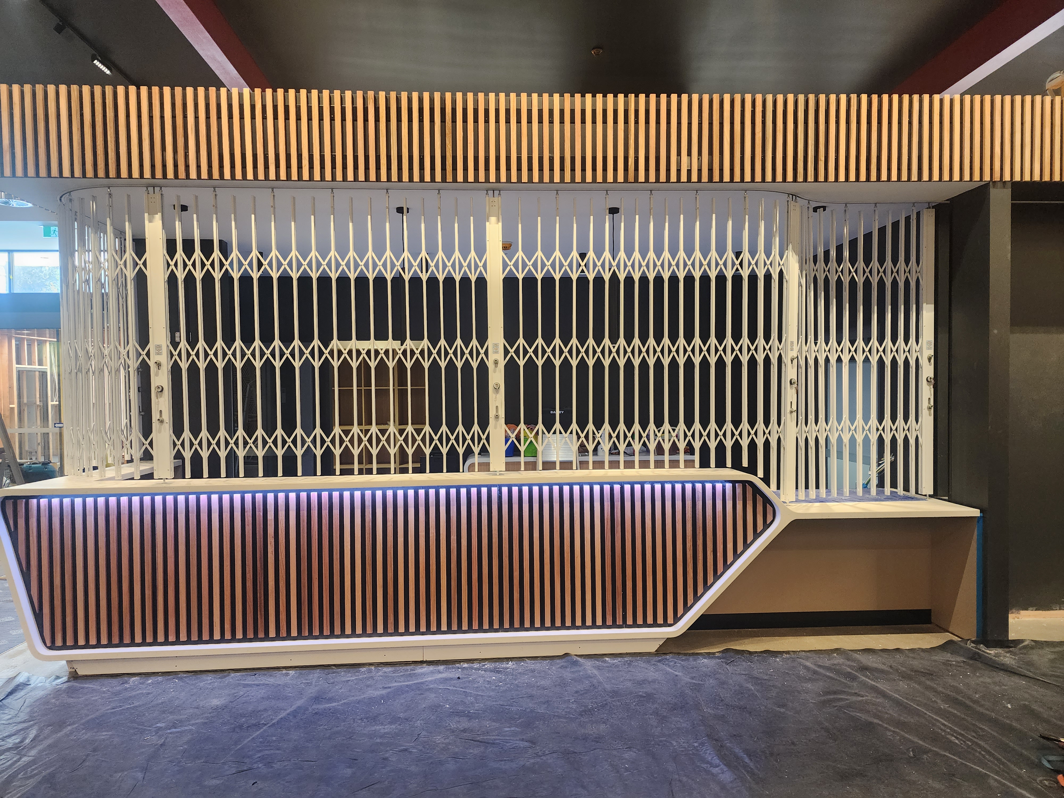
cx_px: 532
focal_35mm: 23
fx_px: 707
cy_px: 399
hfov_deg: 73.9
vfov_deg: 58.9
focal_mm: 6.4
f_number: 1.8
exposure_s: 1/100
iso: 250
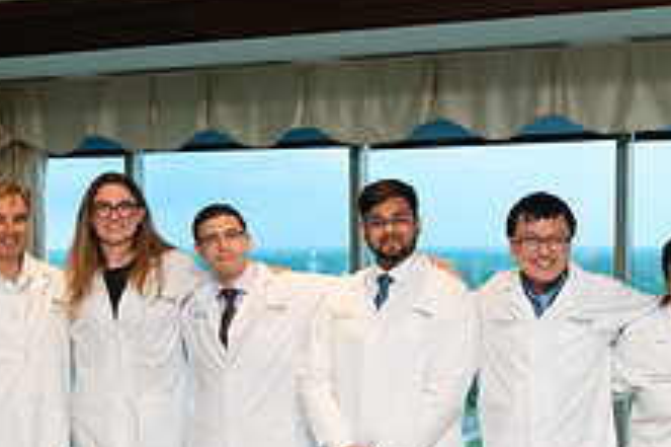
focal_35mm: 74
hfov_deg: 27.2
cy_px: 396
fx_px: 1378
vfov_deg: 18.1
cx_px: 446
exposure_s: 1/250
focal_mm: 17
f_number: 2.8
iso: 640
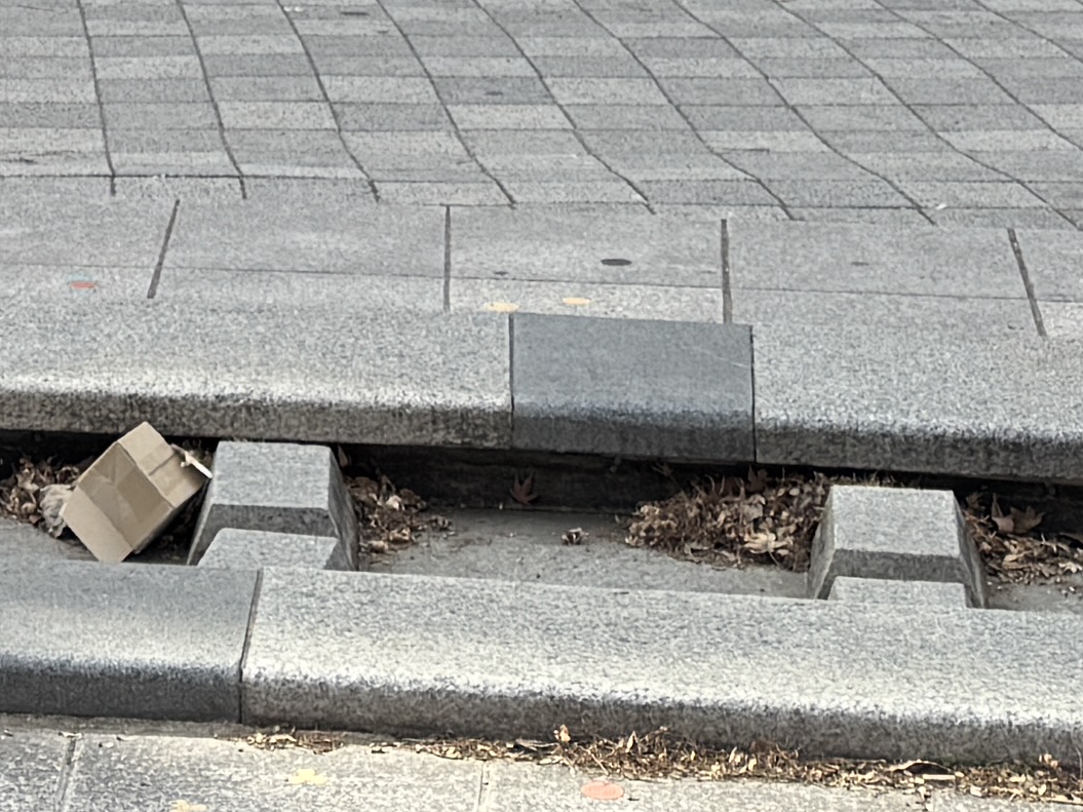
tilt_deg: +5.1
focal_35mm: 130
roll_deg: +0.7
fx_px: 4067
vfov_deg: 10.1
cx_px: -186
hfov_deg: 14.7
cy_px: -1068
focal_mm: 6.76
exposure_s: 1/1721
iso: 80
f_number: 1.78
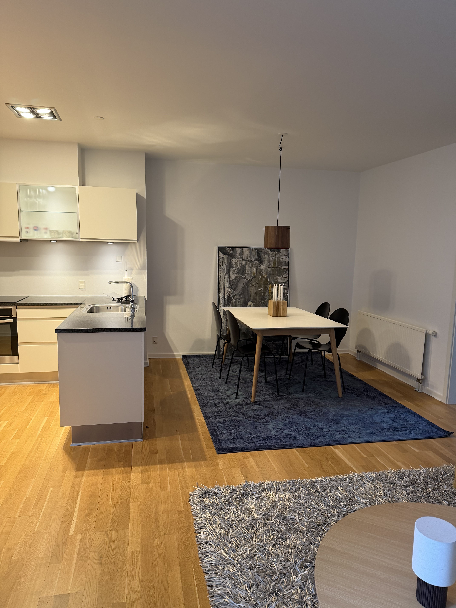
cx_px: 228
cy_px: 304
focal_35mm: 24
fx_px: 422
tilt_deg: -7.2
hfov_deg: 56.8
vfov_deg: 71.6
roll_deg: -1.3
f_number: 1.78
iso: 160
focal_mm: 6.76
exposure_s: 1/50
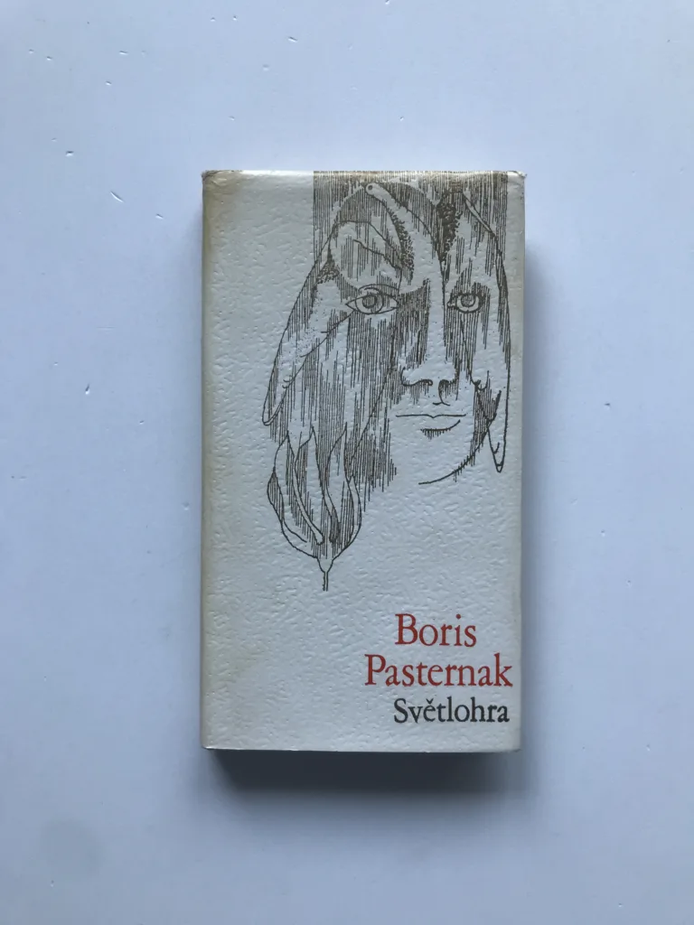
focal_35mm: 28
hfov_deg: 49.7
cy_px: 462
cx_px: 347
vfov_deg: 63.4
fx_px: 748
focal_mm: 3.99
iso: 20
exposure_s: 1/172
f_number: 1.8
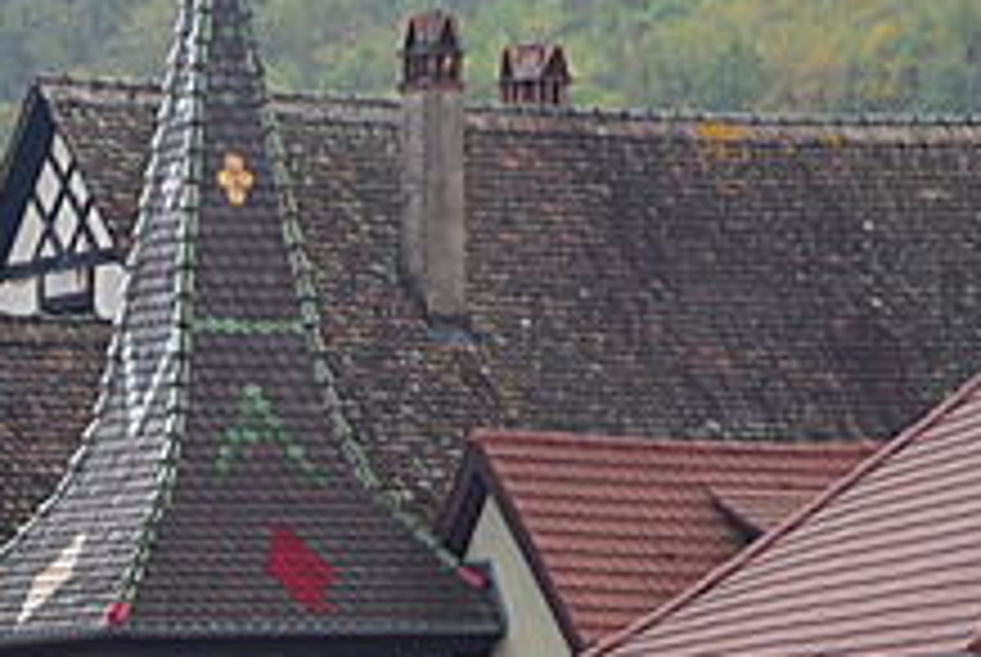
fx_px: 12743
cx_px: 32
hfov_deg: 4.4
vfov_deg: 2.9
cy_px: 1359
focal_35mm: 467
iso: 200
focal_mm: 85
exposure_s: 1/100
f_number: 5.6
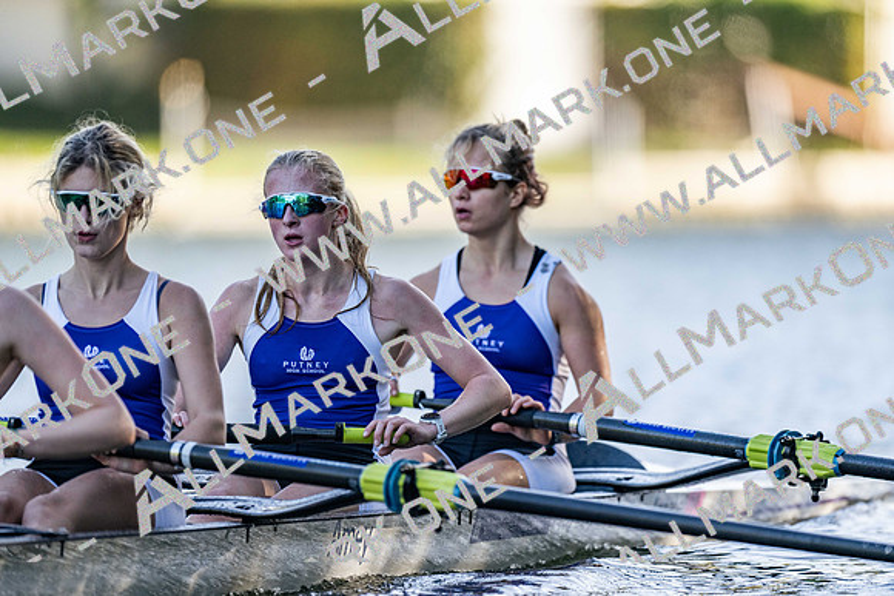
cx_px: 447
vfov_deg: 2.3
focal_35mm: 600
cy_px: 298
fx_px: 14903
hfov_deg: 3.4
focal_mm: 600
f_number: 4
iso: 640
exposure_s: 1/2500
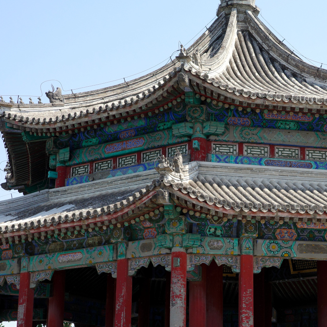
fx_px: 876
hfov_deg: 21.0
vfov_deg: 21.1
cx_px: 240
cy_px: 207
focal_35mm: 82
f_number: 5.6
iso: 200
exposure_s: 1/500
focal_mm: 26
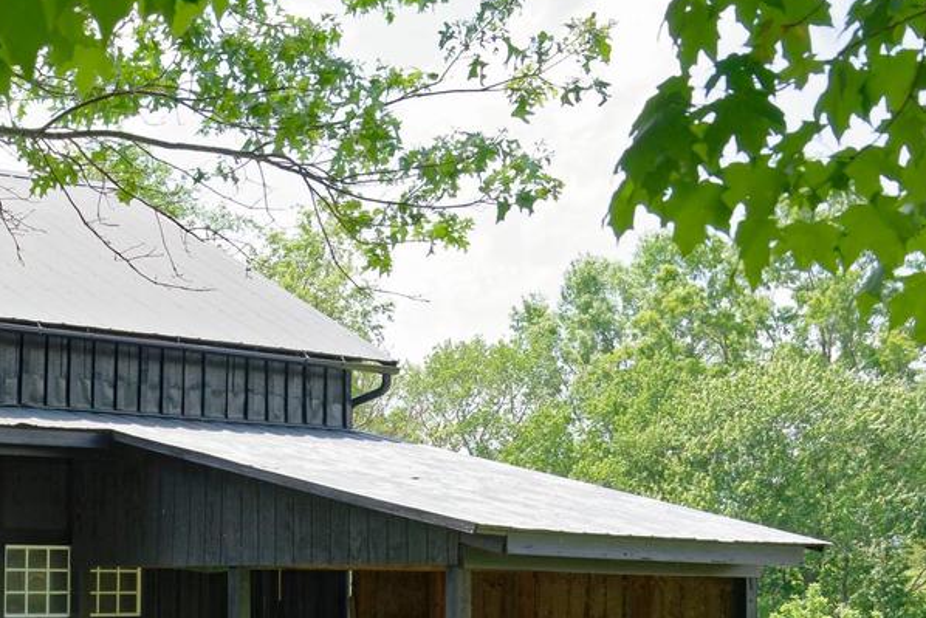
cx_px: -161
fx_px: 1981
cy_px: 547
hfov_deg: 24.1
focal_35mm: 77
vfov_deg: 17.5
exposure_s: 1/160
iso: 320
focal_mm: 32
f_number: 7.1
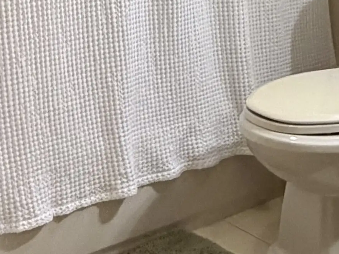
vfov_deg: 15.5
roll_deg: -1.0
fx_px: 891
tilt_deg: -8.0
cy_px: -72
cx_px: 199
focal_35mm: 91
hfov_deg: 21.5
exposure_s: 1/60
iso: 400
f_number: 2.2
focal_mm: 2.22
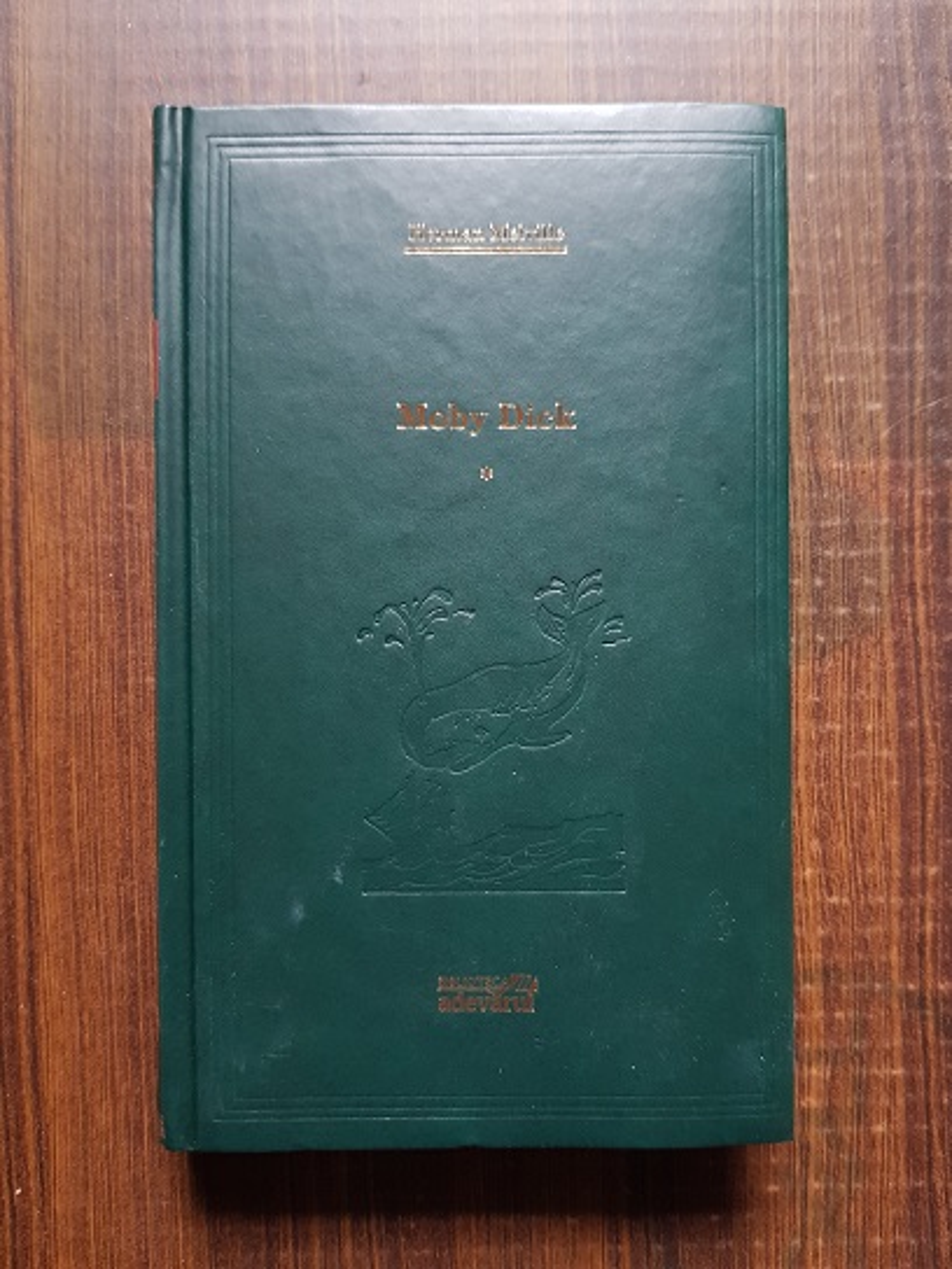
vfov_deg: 67.3
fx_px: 953
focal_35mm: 26
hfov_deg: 53.1
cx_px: 476
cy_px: 634
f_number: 1.7
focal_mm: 4.3
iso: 200
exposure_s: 1/23
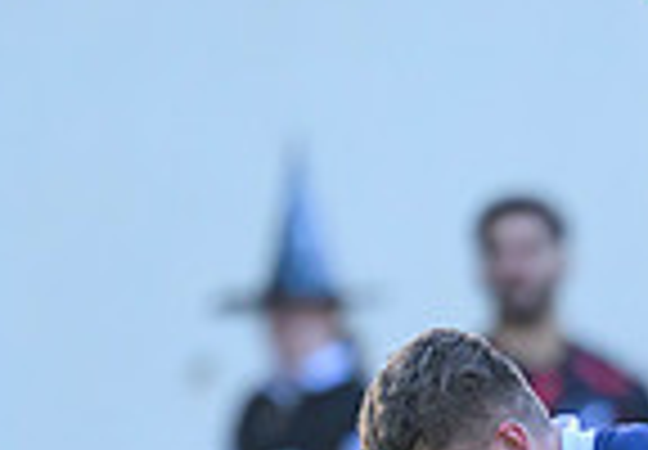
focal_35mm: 2567
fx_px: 46803
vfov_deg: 0.6
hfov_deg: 0.8
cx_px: 1125
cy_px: 802
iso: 2000
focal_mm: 560
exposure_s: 1/1600
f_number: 4
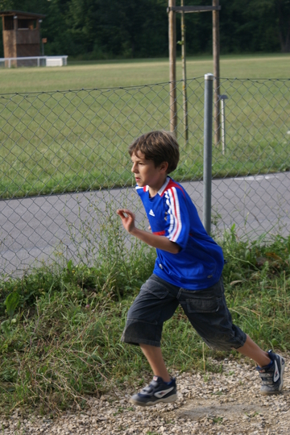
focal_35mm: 105
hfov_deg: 13.0
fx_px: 1269
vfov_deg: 19.5
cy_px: 218
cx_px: 145
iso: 200
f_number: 5.6
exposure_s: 1/250
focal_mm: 70
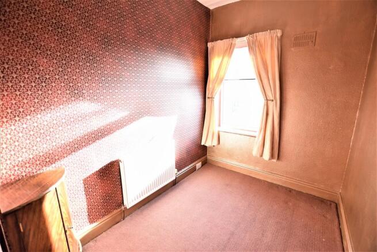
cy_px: 126
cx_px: 188
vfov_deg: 77.4
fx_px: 157
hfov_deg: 100.4
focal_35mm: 15
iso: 200
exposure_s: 1/25
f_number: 4
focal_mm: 10
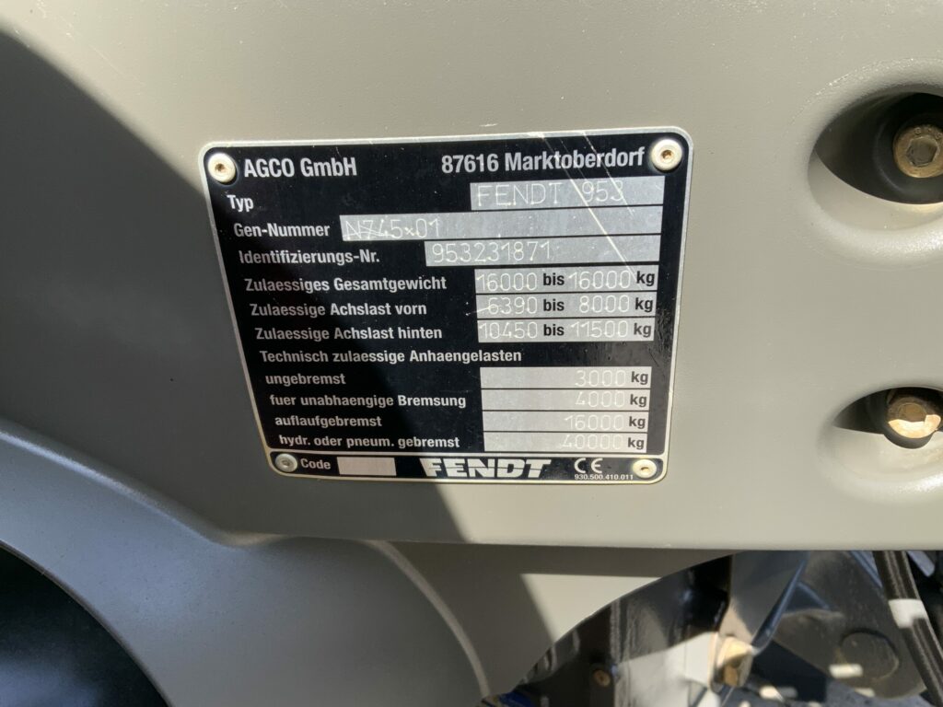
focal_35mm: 29
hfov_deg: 61.7
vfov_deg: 48.2
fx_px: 790
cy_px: 354
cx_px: 472
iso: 16
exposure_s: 1/292
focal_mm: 3
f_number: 1.8
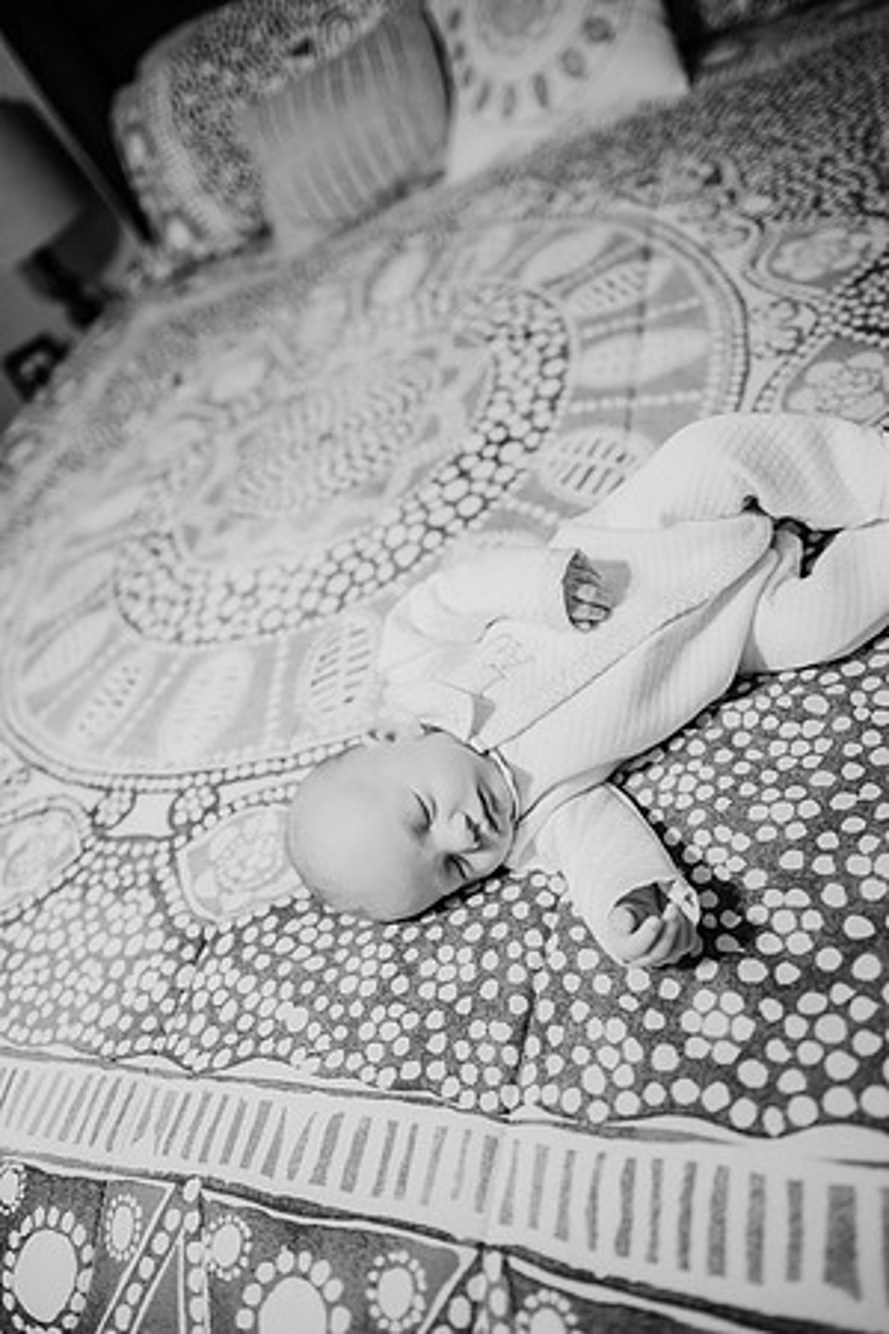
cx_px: 444
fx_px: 889
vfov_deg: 73.7
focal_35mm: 24
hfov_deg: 53.1
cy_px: 667
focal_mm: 24
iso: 800
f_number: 2.2
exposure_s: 1/160
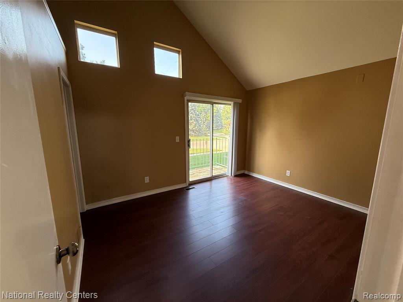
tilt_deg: -8.8
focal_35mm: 14
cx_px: 202
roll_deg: +0.4
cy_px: 151
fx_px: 163
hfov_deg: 102.1
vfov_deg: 85.7
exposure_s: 1/120
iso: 125
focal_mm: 2.22
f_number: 2.2
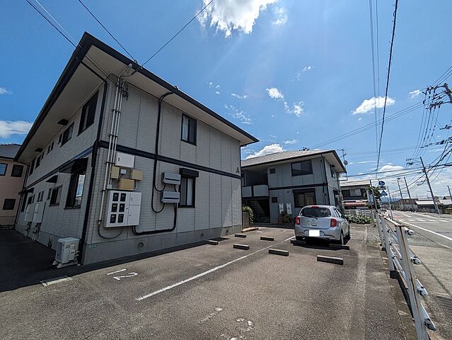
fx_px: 183
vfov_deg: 85.7
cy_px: 170
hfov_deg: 102.0
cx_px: 226
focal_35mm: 14
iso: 46
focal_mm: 1.83
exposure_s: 1/2747
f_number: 2.2
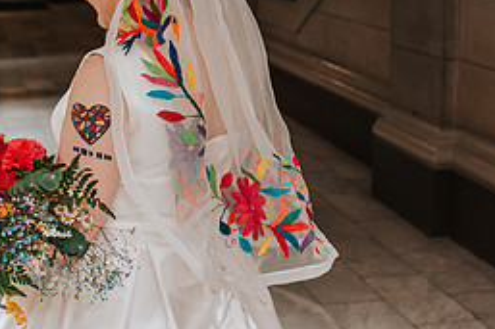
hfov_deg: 25.5
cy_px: 28
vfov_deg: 17.0
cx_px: 139
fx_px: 1086
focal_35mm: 79
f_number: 4
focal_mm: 35
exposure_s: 1/160
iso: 1000
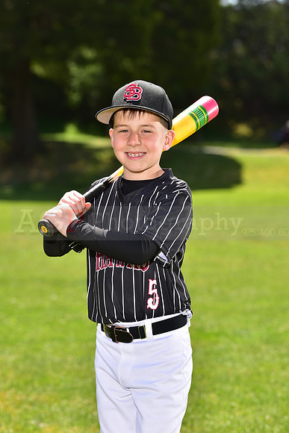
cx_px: 144
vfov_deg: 15.2
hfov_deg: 10.2
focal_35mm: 135
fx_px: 1625
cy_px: 216
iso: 100
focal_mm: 135
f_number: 5.6
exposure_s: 1/250
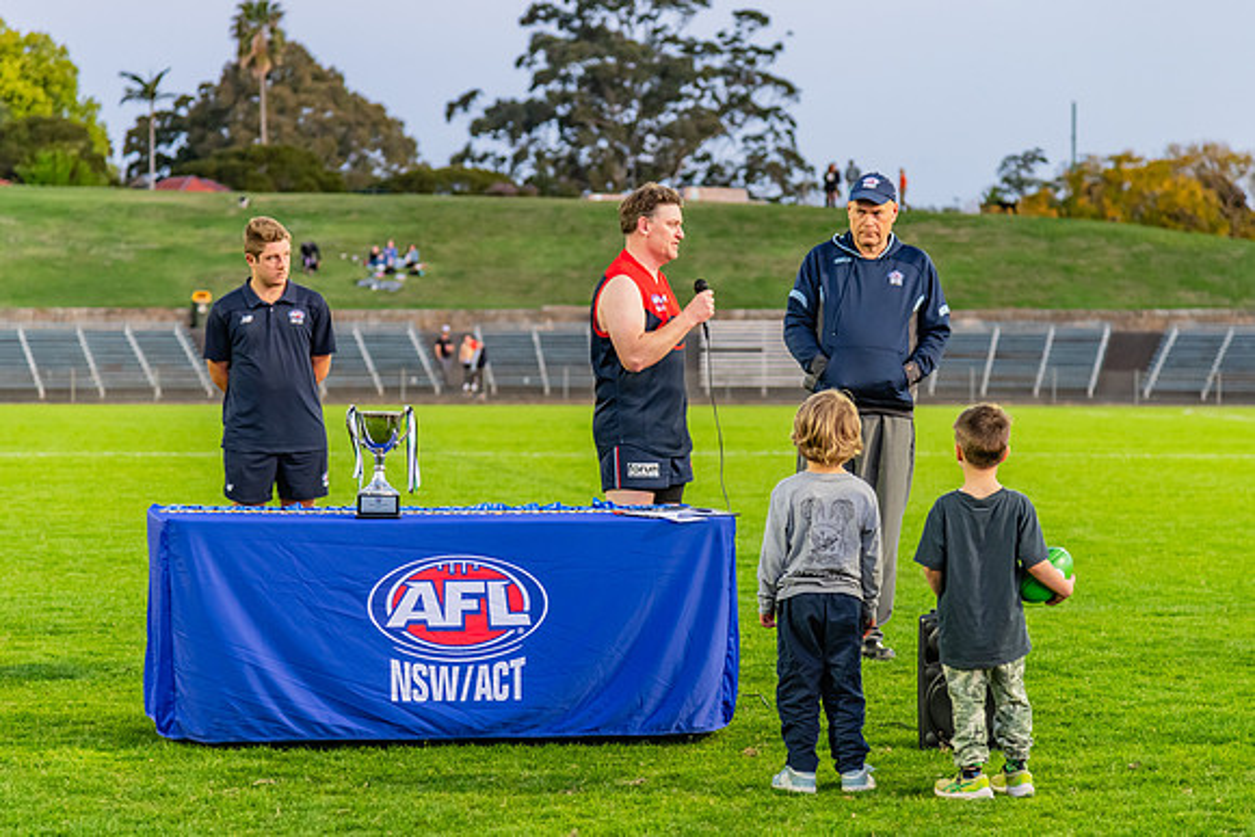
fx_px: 3812
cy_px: 377
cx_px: 658
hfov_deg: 18.7
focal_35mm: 109
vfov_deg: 12.5
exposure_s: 1/100
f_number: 4
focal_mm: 98
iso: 1400
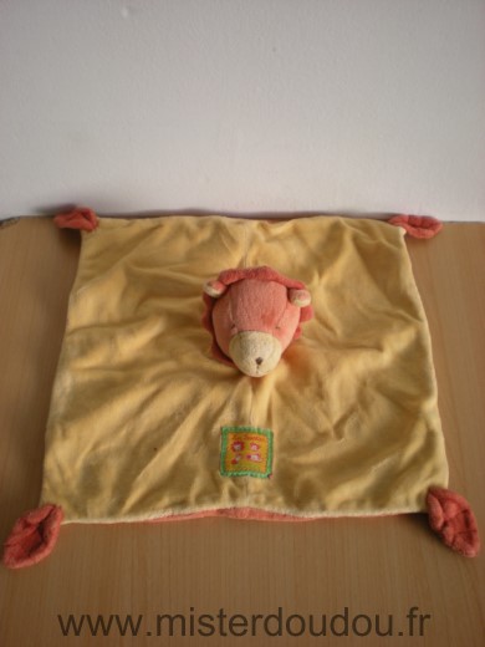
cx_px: 242
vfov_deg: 49.0
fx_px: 710
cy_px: 324
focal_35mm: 38
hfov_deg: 37.7
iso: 105
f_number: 3.1
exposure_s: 1/60
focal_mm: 6.3
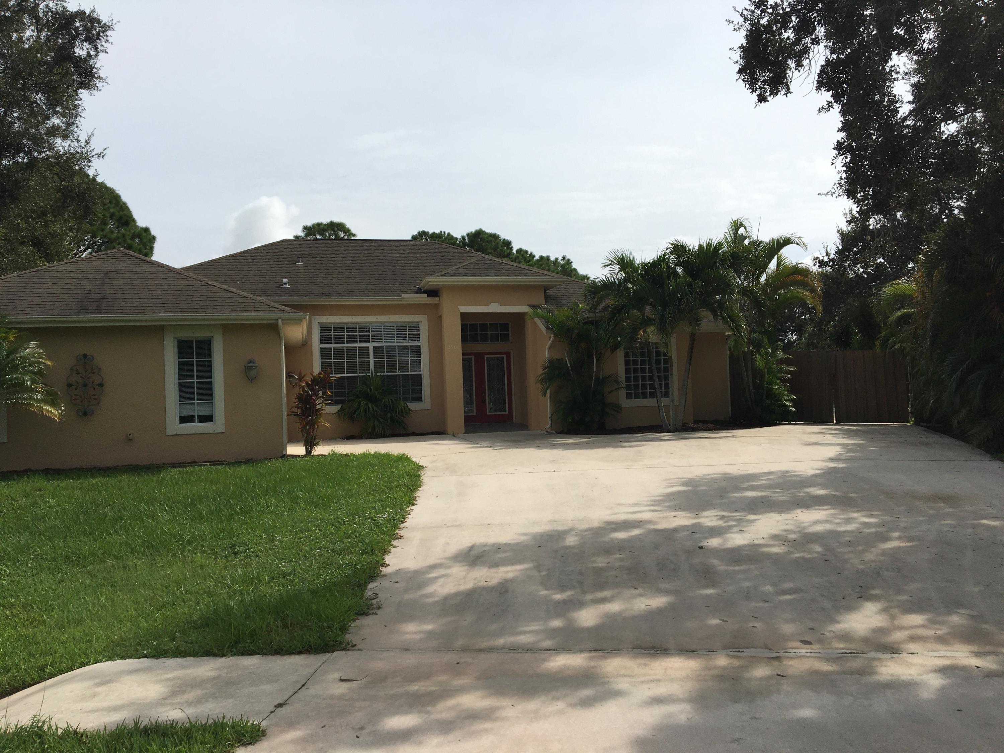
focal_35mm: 29
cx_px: 502
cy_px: 376
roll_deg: +2.6
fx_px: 841
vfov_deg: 48.2
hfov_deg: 61.7
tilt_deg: +1.6
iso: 25
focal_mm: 4.15
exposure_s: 1/3497
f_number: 2.2
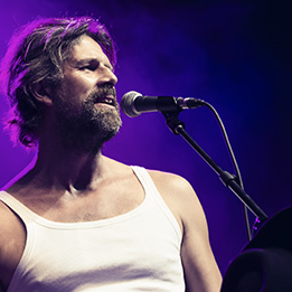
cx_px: 138
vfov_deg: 10.6
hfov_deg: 10.7
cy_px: 247
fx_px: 1565
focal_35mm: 164
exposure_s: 1/160
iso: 250
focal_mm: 70
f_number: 2.8
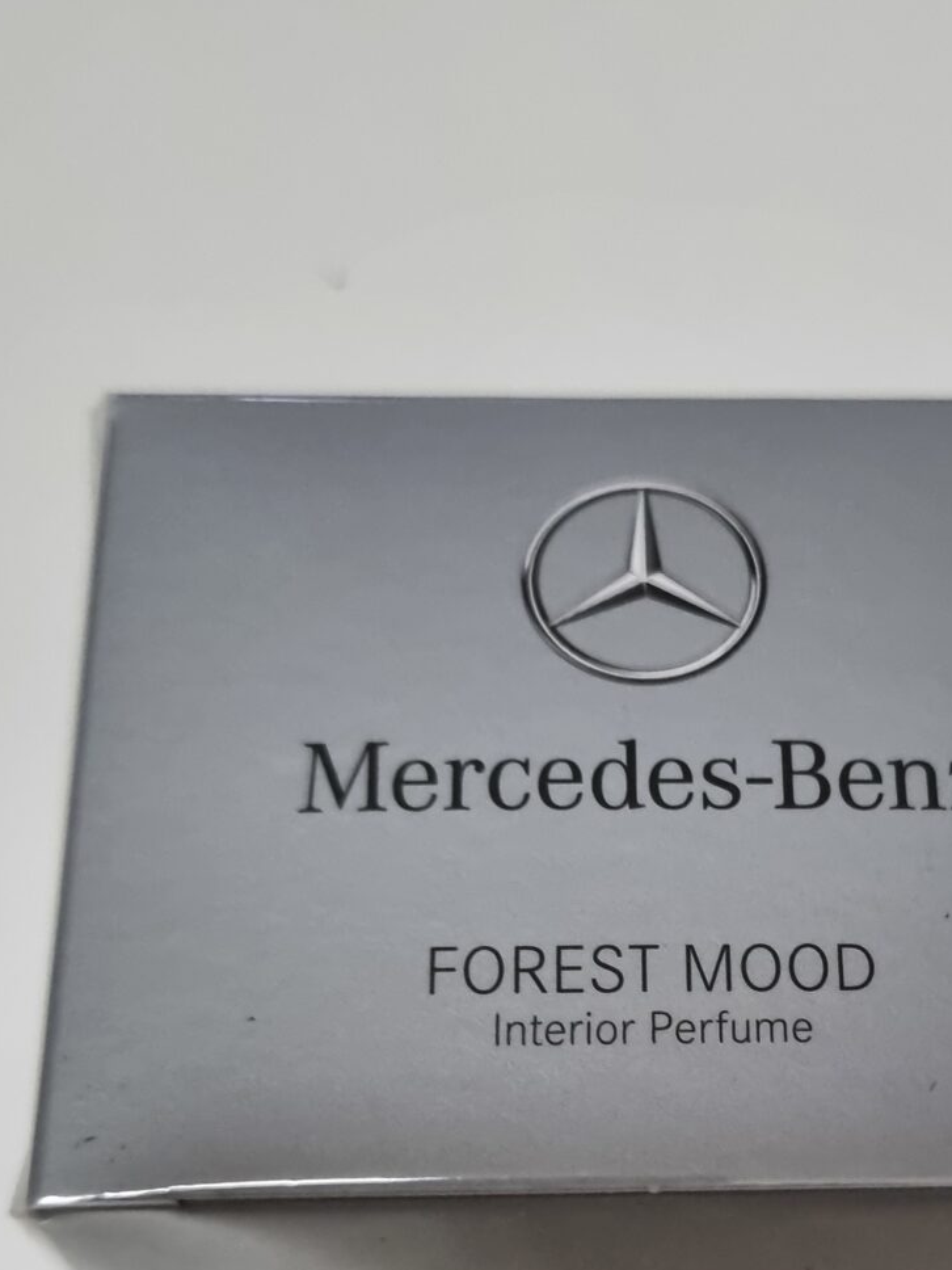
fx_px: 2017
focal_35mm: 55
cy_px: 975
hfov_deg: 26.3
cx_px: 696
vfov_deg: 34.1
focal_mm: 5.4
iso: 400
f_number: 1.8
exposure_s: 1/50
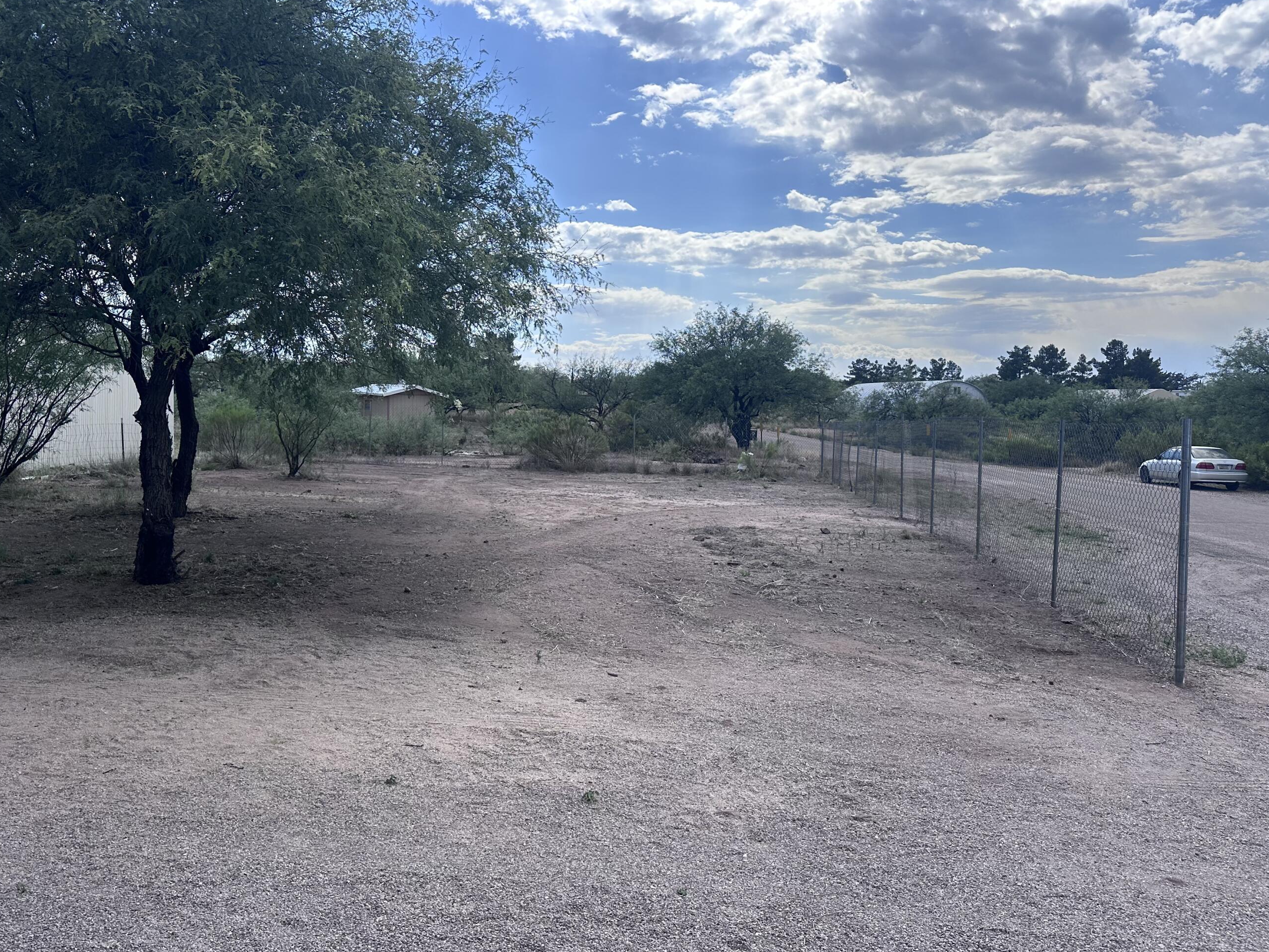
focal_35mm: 28
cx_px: 584
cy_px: 478
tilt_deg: -3.5
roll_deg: -0.8
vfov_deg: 49.8
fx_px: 1027
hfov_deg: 63.3
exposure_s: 1/6623
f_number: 1.78
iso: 80
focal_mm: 6.86
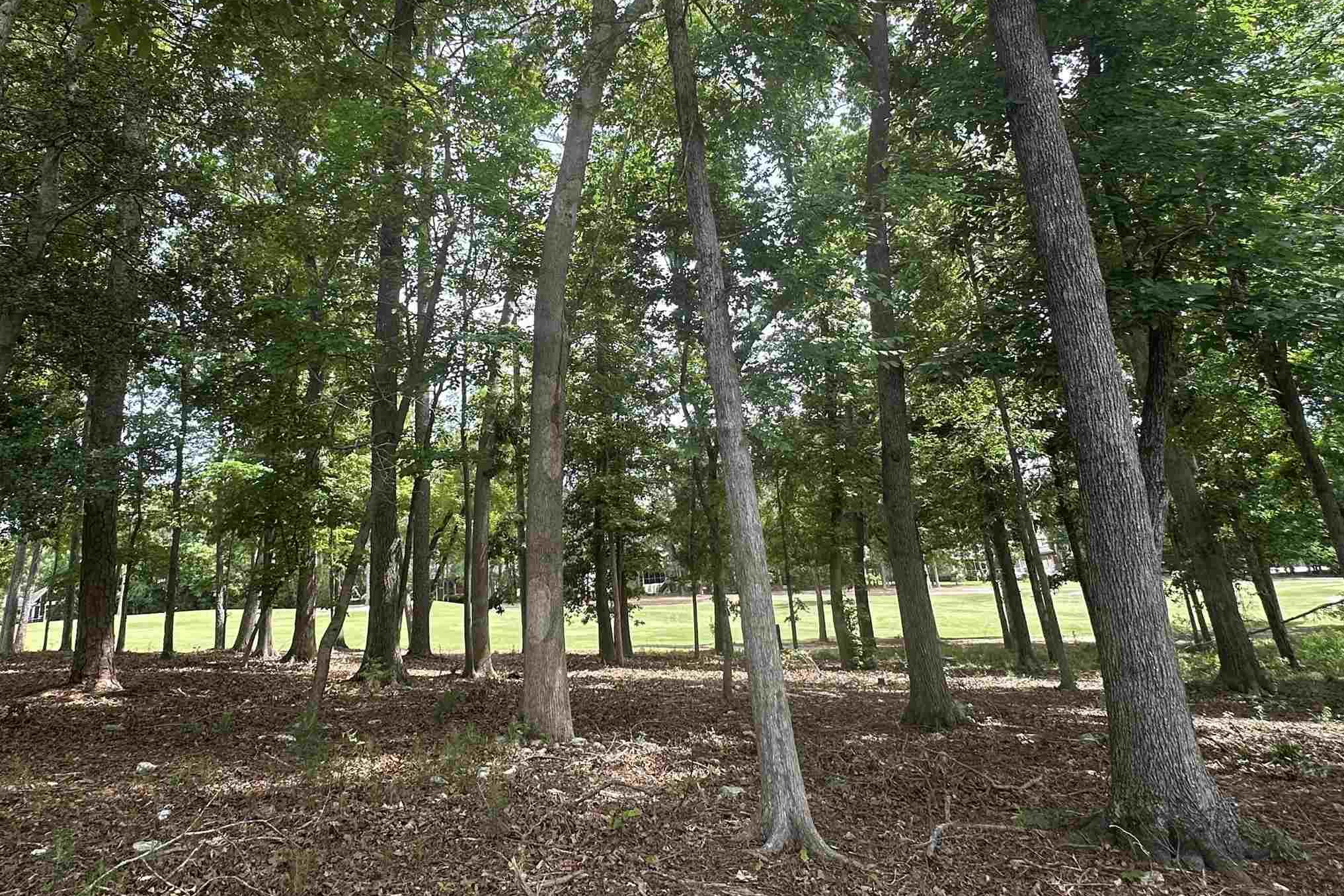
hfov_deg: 78.1
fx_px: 821
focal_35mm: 22
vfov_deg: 56.0
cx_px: 571
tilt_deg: +18.6
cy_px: 300
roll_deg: +4.1
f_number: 2.2
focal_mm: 2.22
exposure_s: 1/280
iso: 40
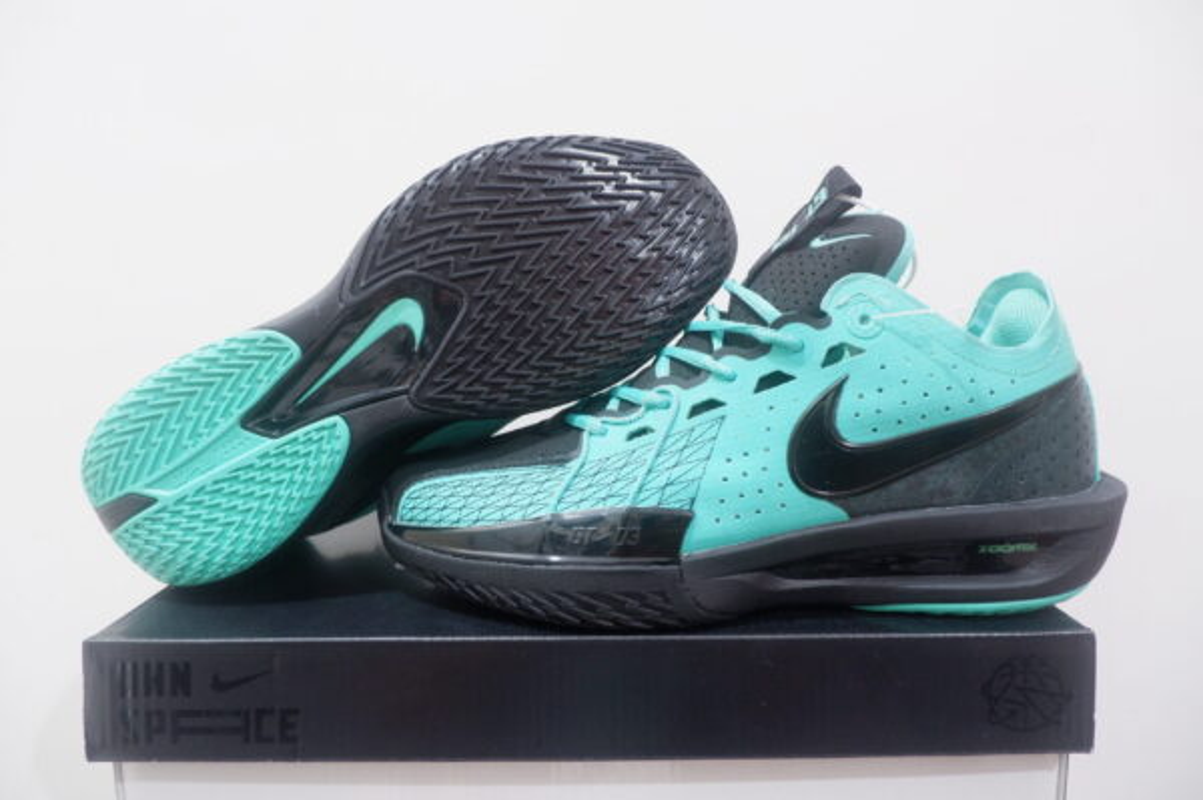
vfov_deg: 55.0
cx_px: 602
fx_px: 768
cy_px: 400
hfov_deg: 76.1
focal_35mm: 23
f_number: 3.5
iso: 1000
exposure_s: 1/25
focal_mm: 15
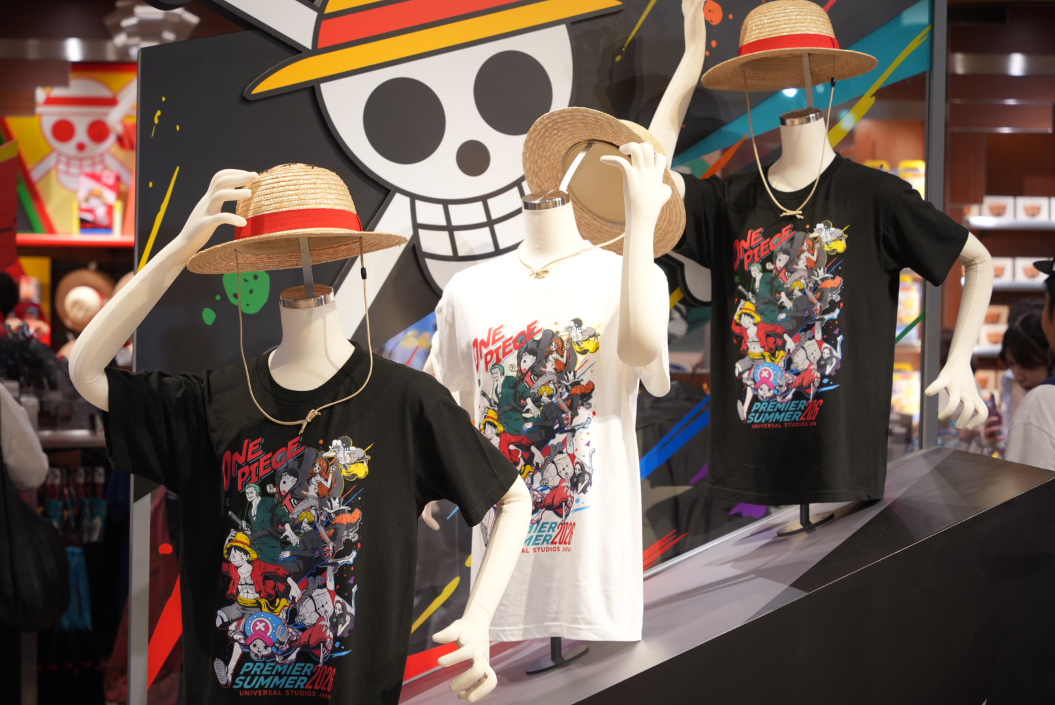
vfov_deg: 22.3
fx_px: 1789
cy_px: 352
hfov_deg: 32.9
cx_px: 528
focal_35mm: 61
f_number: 4
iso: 800
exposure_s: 1/80
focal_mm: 61
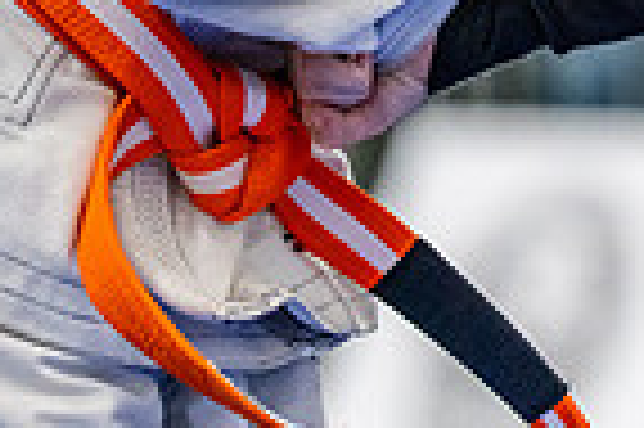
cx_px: 1076
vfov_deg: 1.9
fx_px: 12919
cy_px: -178
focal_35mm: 723
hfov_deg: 2.8
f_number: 2.8
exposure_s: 1/500
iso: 5000
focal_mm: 178
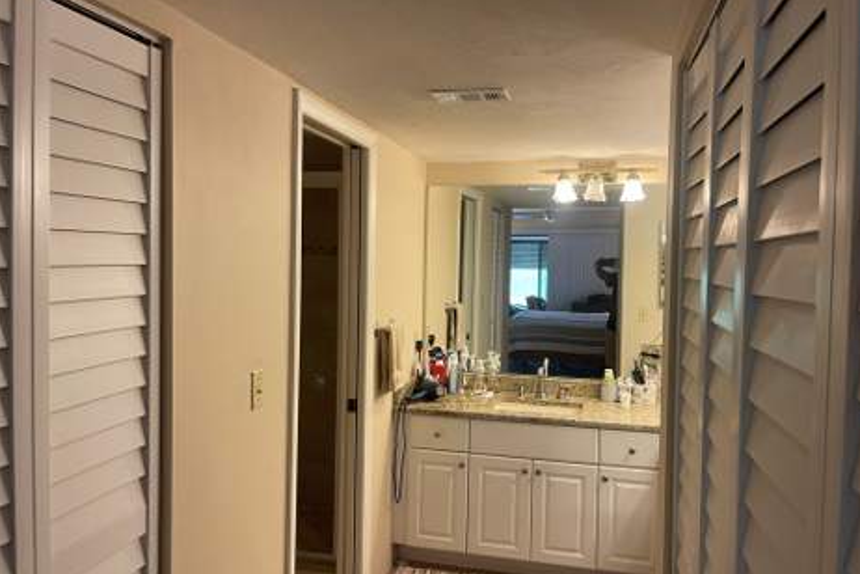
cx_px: 441
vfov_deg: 47.9
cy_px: 287
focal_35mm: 27
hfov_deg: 67.4
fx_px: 645
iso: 100
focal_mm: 5.1
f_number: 1.6
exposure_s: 1/60
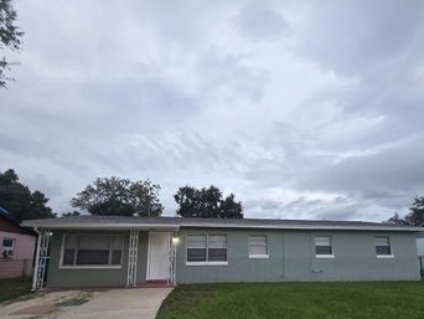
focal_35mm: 19
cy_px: 223
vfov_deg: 66.1
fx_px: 233
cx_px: 229
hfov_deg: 84.5
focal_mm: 2.2
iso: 100
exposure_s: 1/120
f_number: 1.9
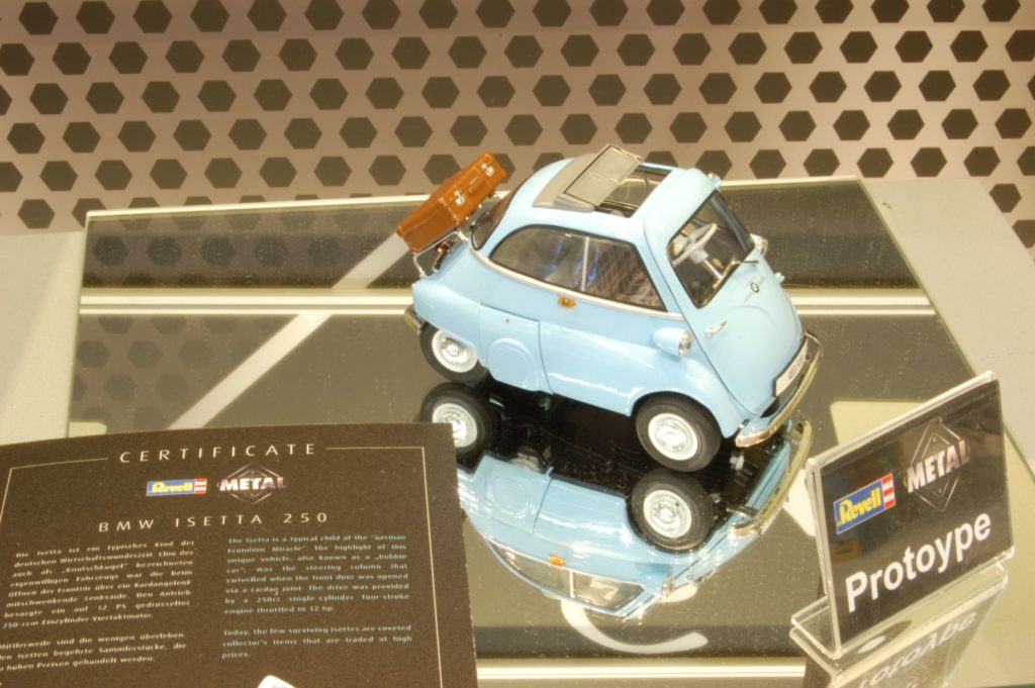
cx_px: 518
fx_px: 2068
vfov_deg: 18.9
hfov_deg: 28.1
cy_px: 344
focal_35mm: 72
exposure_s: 4
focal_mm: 48
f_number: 36
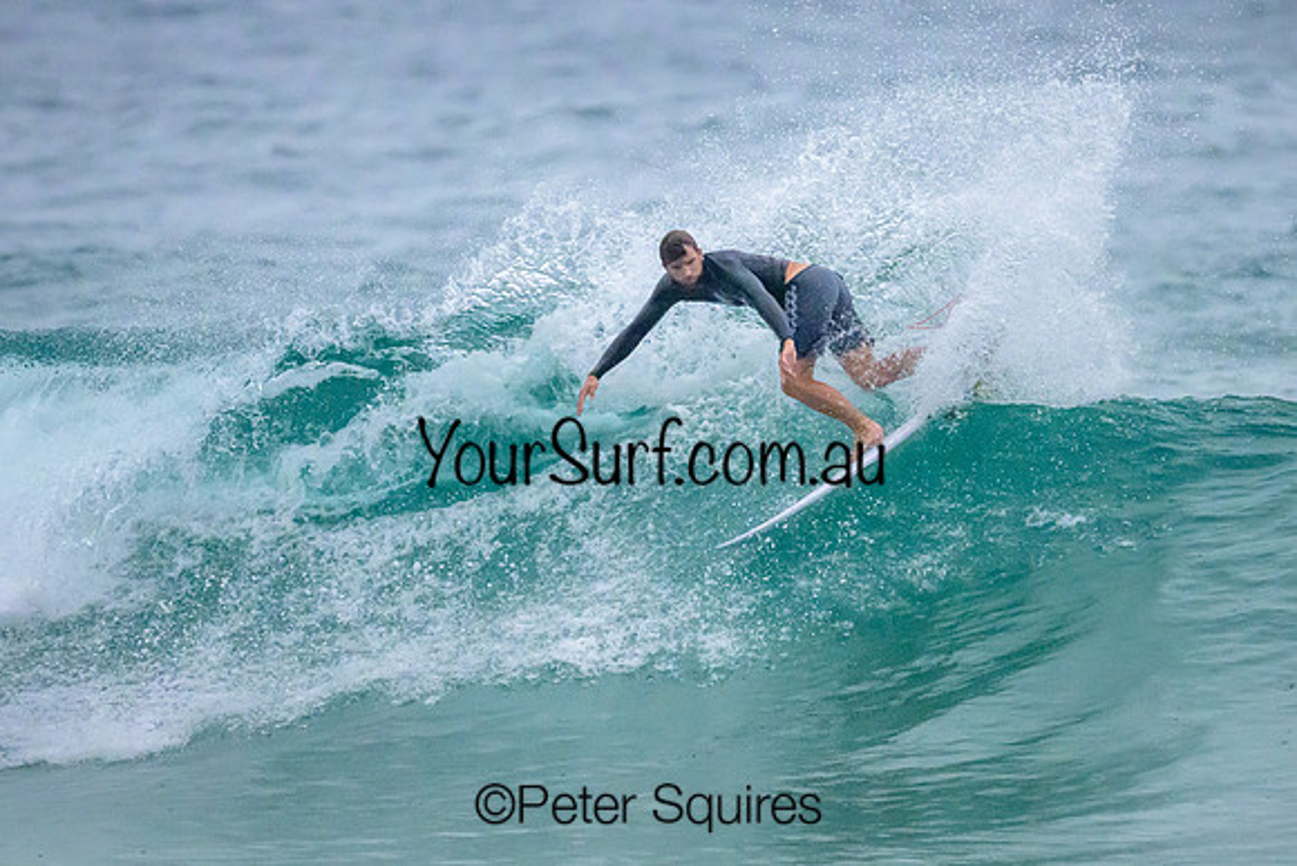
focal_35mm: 1100
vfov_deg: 1.3
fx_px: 39638
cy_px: 419
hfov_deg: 1.9
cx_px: 752
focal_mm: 800
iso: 5600
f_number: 6.3
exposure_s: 1/2000
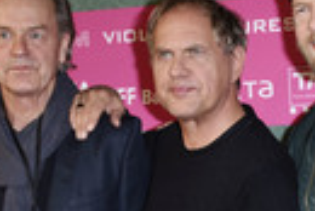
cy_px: 211
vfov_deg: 7.7
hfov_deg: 11.5
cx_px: 336
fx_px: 1550
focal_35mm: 177
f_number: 6.3
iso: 640
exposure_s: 1/160
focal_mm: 34
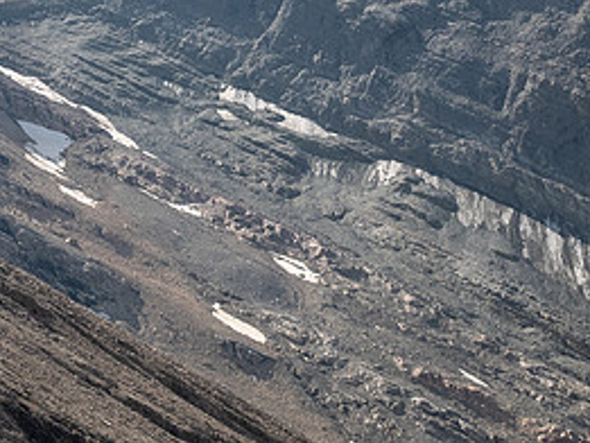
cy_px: 166
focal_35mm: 142
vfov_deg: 10.4
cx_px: 179
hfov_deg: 13.9
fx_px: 2421
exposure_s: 1/200
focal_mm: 32
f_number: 8
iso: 200
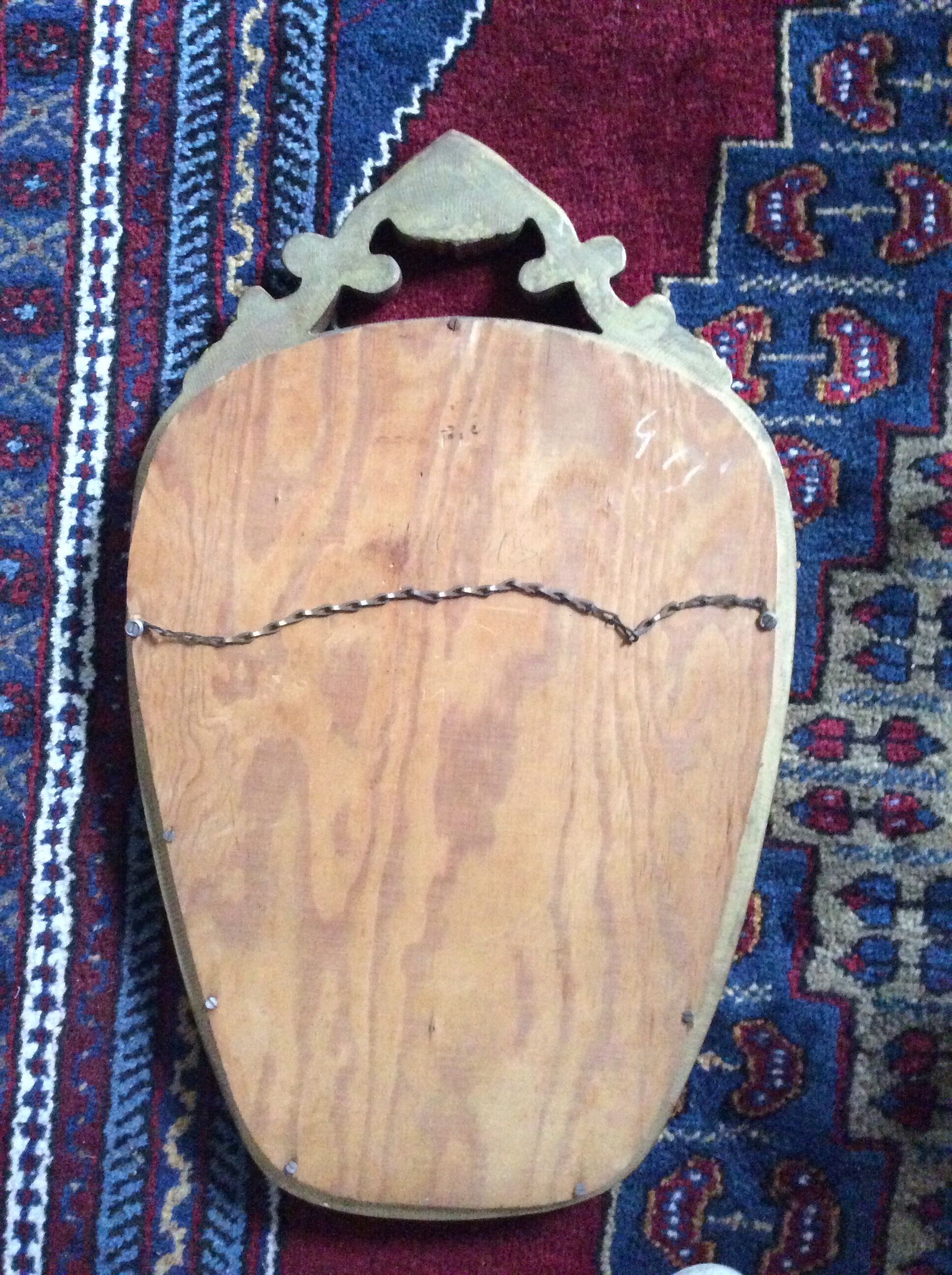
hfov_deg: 44.1
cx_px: 476
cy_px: 638
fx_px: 1177
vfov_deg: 56.9
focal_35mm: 32
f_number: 2.4
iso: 640
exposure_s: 1/17
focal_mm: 3.3
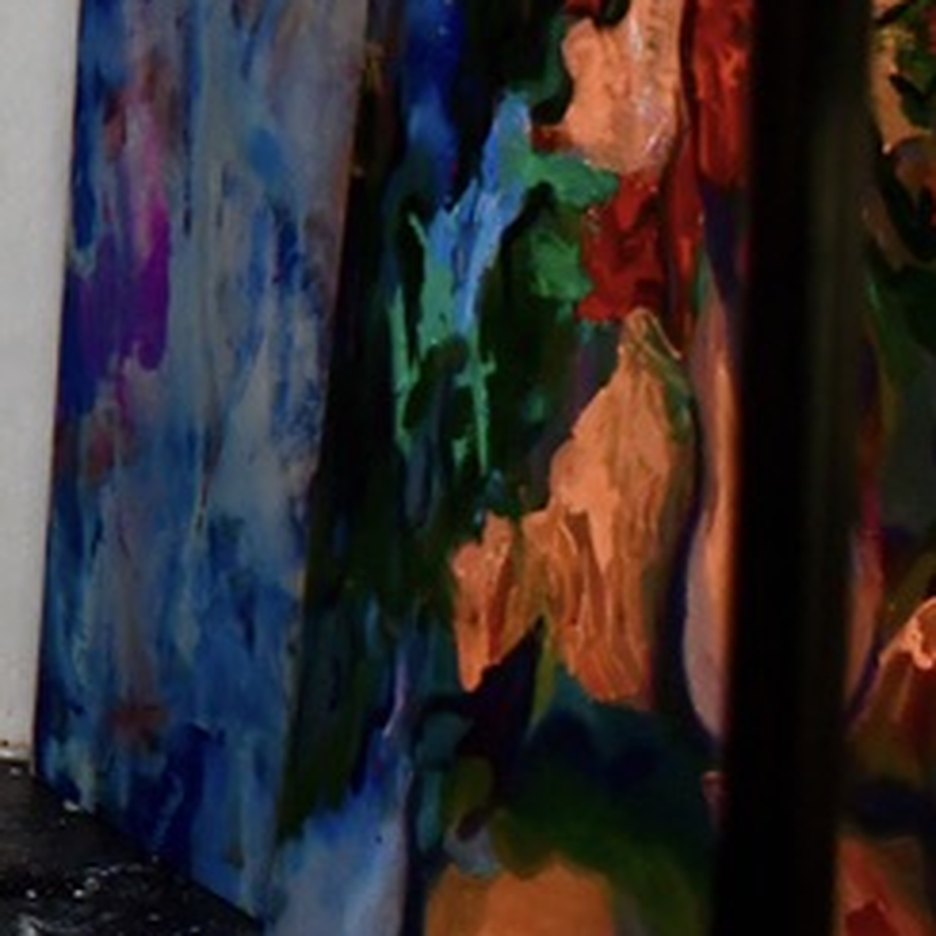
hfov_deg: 12.7
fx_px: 3457
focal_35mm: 113
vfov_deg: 15.3
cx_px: -1135
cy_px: 138
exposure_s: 1/320
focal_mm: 20
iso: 1400
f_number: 5
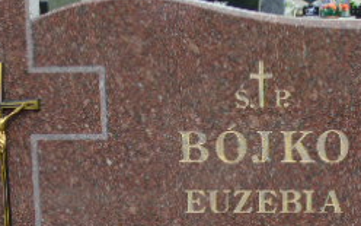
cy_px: 312
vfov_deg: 8.7
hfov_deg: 14.1
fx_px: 1456
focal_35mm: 148
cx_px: 188
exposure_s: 1/320
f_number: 4.3
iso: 80
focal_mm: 9.6
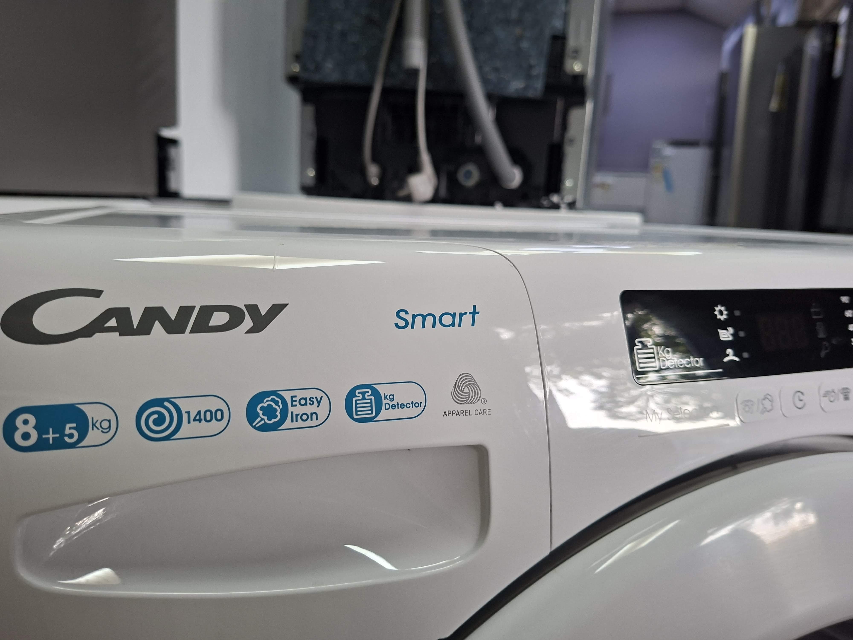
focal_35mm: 23
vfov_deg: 58.9
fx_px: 567
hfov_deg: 73.9
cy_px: 320
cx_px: 426
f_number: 1.8
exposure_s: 1/100
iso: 160
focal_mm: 5.54
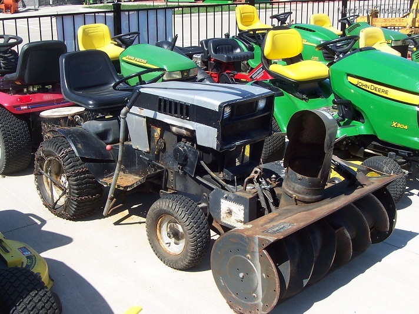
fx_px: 557
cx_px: 210
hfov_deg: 41.2
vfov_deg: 31.5
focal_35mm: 46
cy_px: 157
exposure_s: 1/350
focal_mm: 7
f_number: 5.6
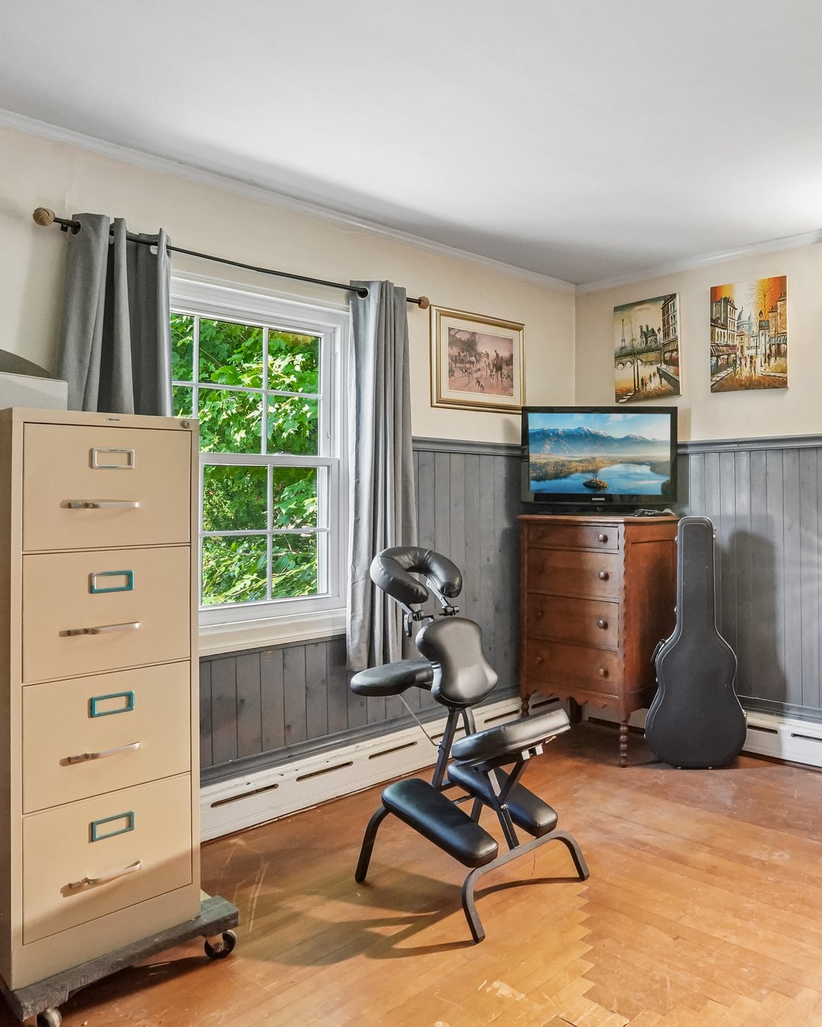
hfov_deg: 54.5
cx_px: 711
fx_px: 699
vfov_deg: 72.6
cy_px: 522
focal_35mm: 23
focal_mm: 16
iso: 3200
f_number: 8
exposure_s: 1/30
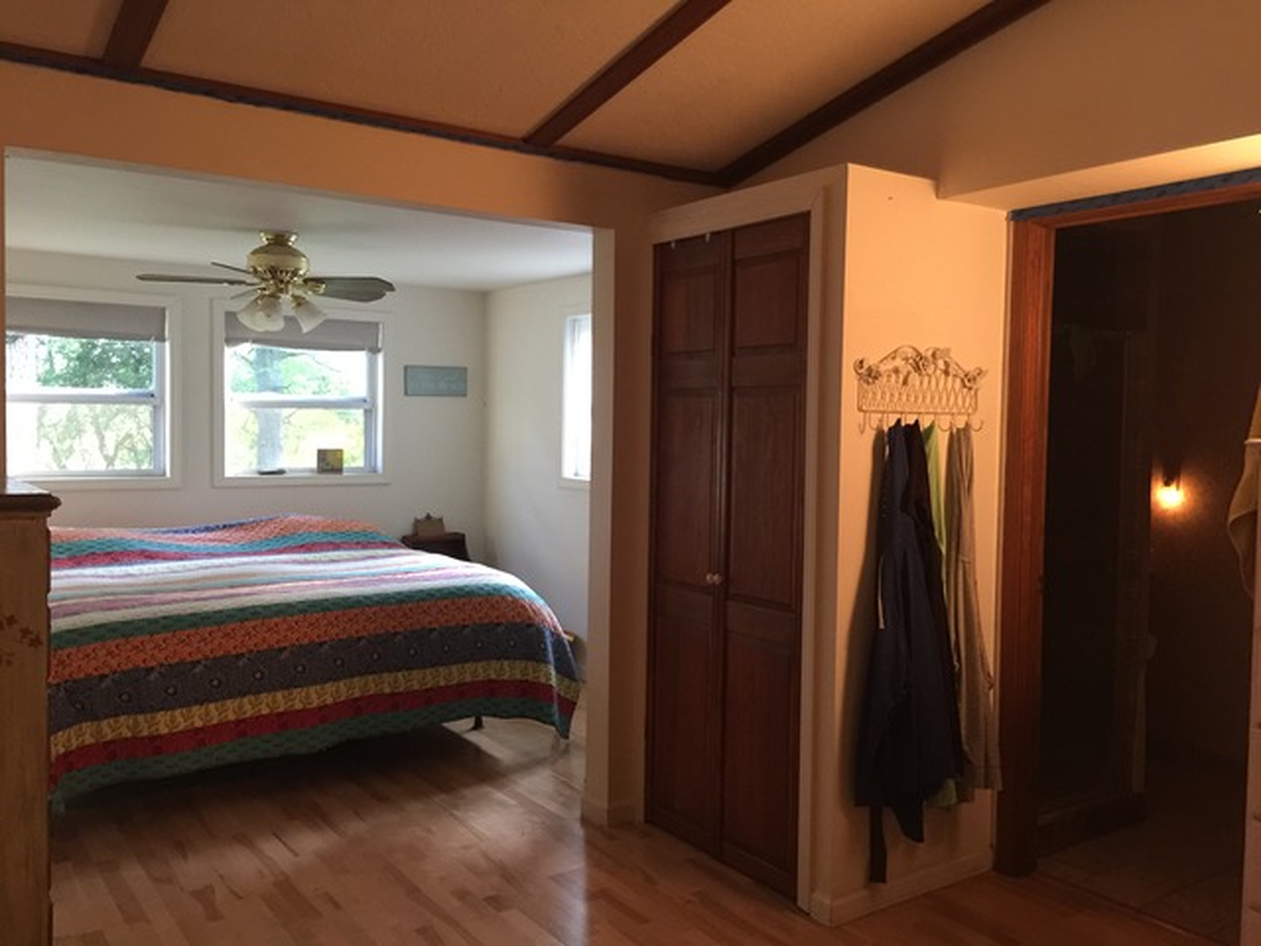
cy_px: 473
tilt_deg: -2.1
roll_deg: -1.6
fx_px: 1056
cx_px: 630
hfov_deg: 61.7
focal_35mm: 29
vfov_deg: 48.2
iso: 160
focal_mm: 4.15
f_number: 2.2
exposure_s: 1/15
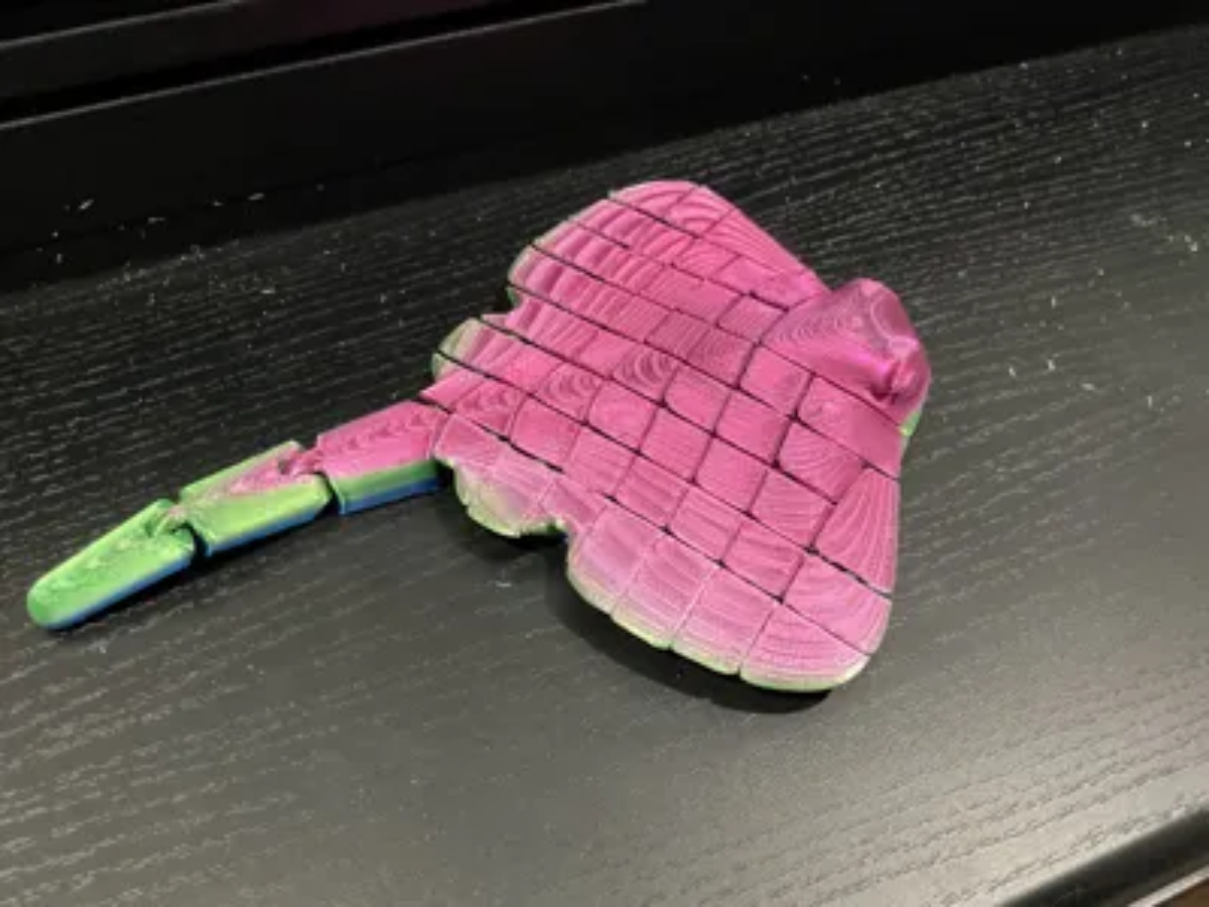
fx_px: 1013
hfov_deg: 61.7
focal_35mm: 29
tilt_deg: -47.4
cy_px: 454
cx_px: 604
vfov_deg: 48.2
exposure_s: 1/30
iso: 400
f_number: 1.8
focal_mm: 3
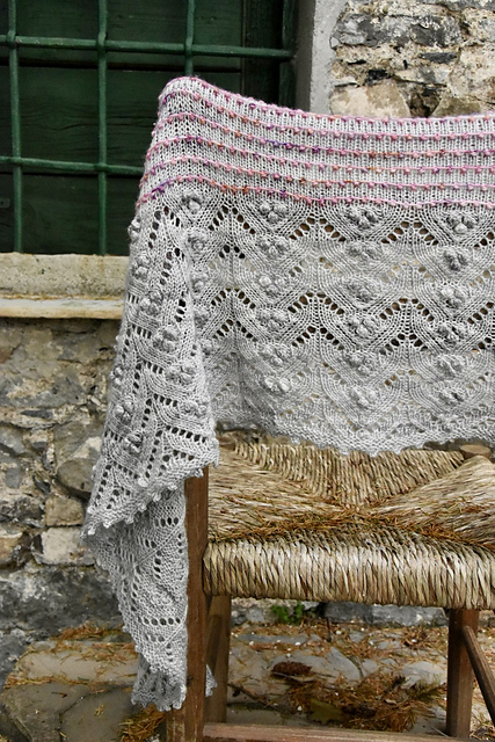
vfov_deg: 51.3
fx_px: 773
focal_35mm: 38
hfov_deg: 35.5
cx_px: 248
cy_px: 371
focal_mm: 25
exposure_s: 1/250
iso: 6400
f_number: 8
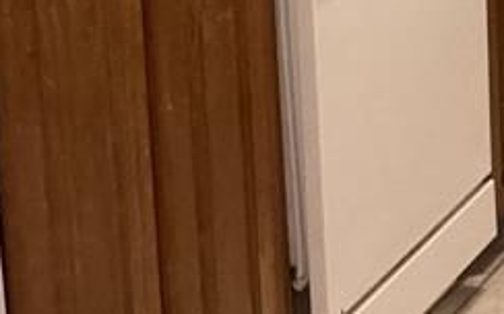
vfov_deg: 9.0
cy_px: -271
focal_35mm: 138
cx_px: 886
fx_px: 1894
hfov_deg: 13.7
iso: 400
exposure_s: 1/33
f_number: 2.4
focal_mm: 3.3
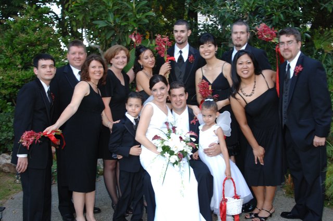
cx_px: 166
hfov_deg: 41.2
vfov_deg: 28.0
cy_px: 110
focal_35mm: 48
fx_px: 443
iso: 400
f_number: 5.6
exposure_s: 1/50
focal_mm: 32
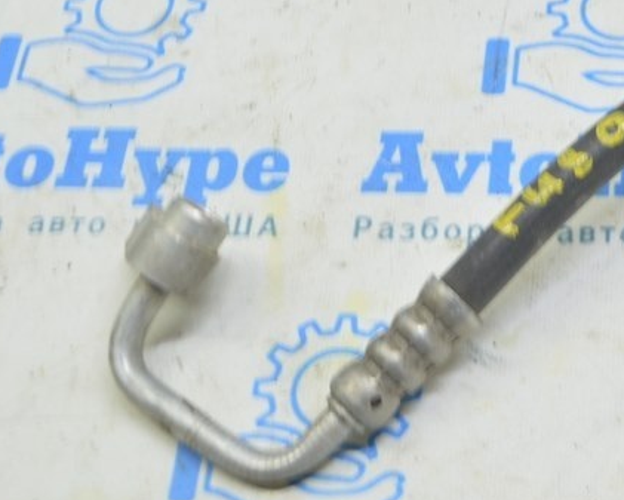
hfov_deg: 21.0
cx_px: 578
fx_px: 1644
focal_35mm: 89
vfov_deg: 17.2
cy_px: 122
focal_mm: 26
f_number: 5.6
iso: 400
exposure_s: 1/20
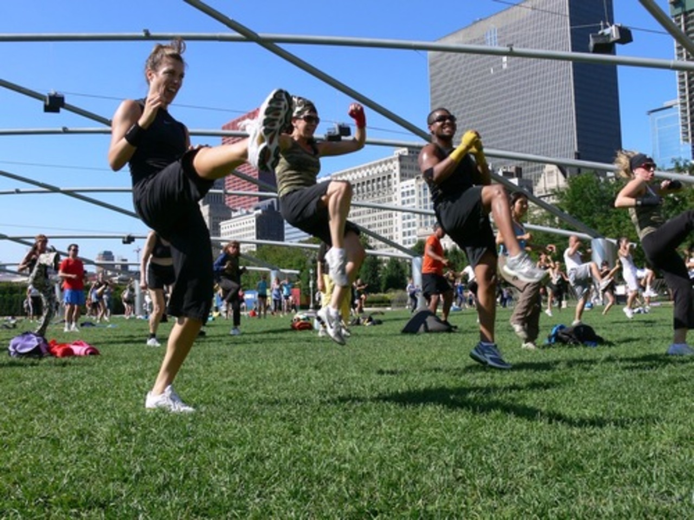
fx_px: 742
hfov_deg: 50.1
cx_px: 347
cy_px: 260
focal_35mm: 37
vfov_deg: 38.7
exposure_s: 1/320
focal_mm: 7.9
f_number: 5.6
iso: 80
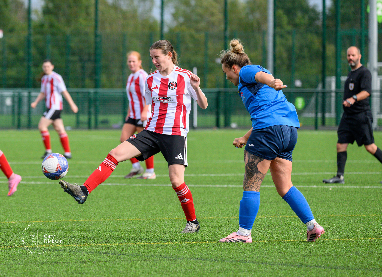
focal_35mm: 338
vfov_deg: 4.3
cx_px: 130
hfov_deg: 5.9
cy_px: 101
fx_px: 3684
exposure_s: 1/2500
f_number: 5
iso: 720
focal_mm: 210
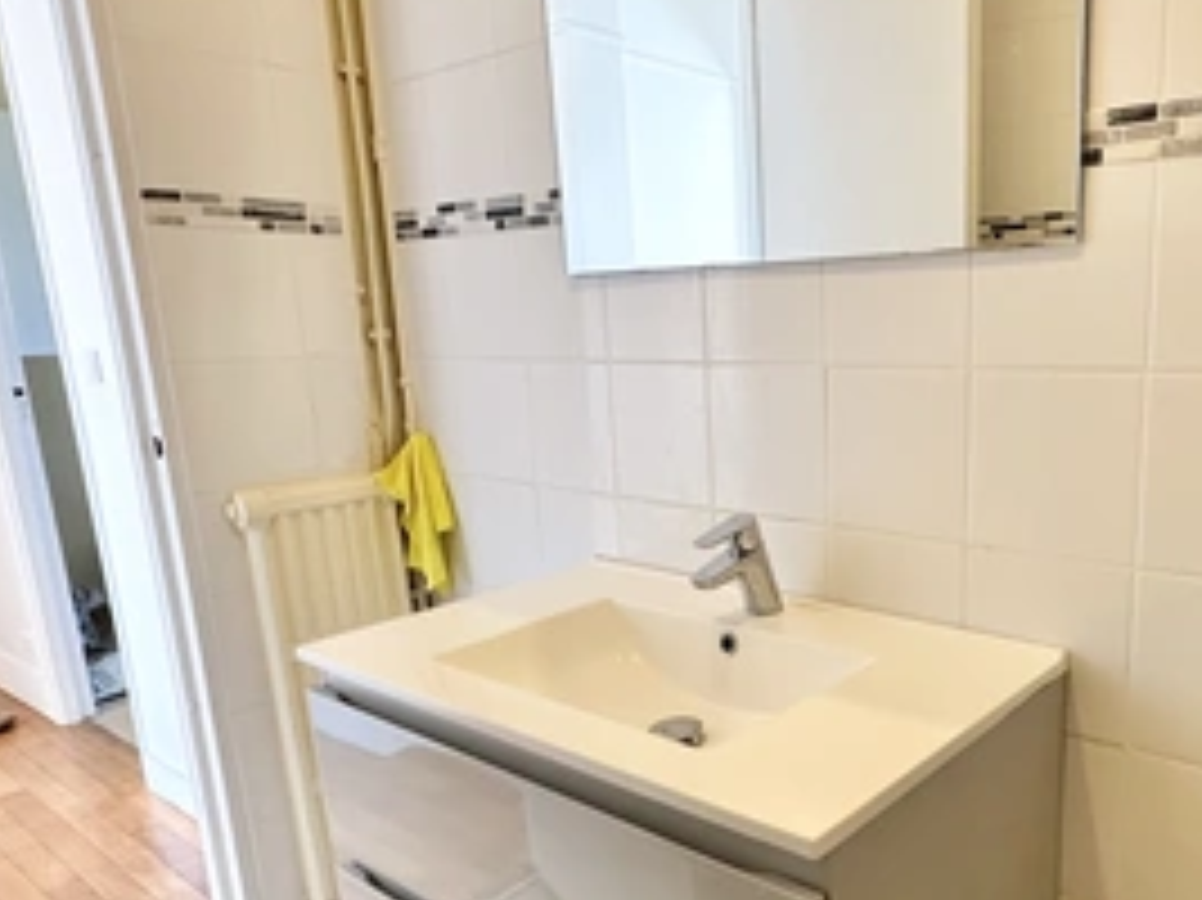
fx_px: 972
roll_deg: +0.5
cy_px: 544
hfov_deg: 61.0
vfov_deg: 49.4
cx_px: 853
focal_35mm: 28
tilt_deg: -12.3
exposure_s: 1/100
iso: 200
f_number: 2.2
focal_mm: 2.22
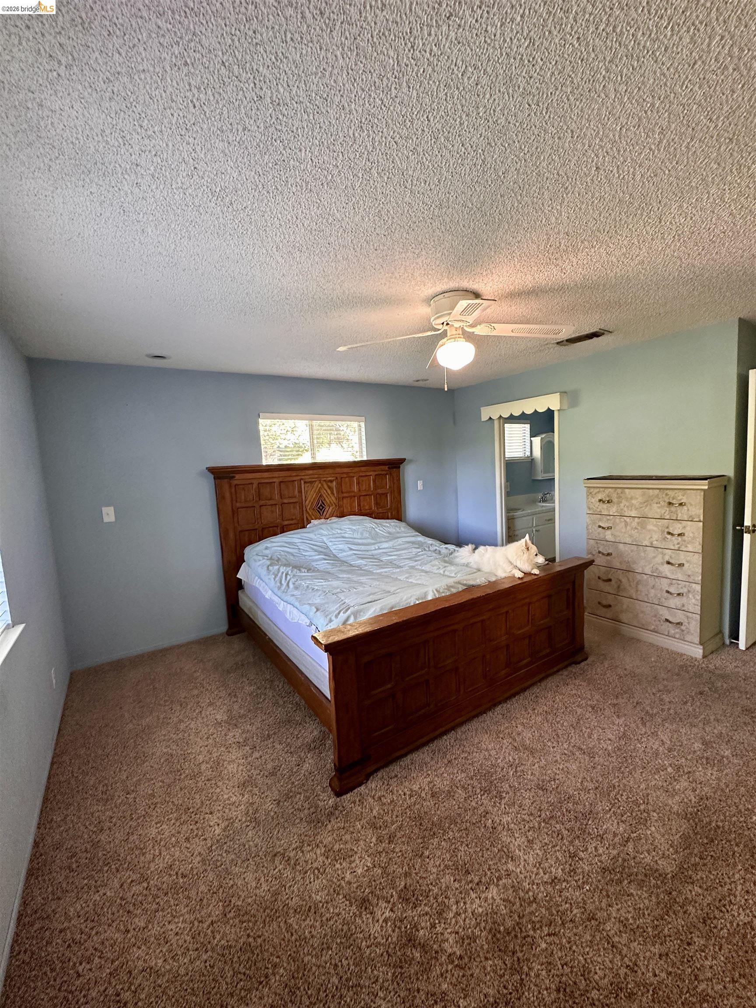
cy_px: 504
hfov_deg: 85.7
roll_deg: +2.7
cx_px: 378
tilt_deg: -7.7
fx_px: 408
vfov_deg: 102.1
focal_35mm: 14
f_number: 2.2
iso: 320
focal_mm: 2.22
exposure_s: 1/60
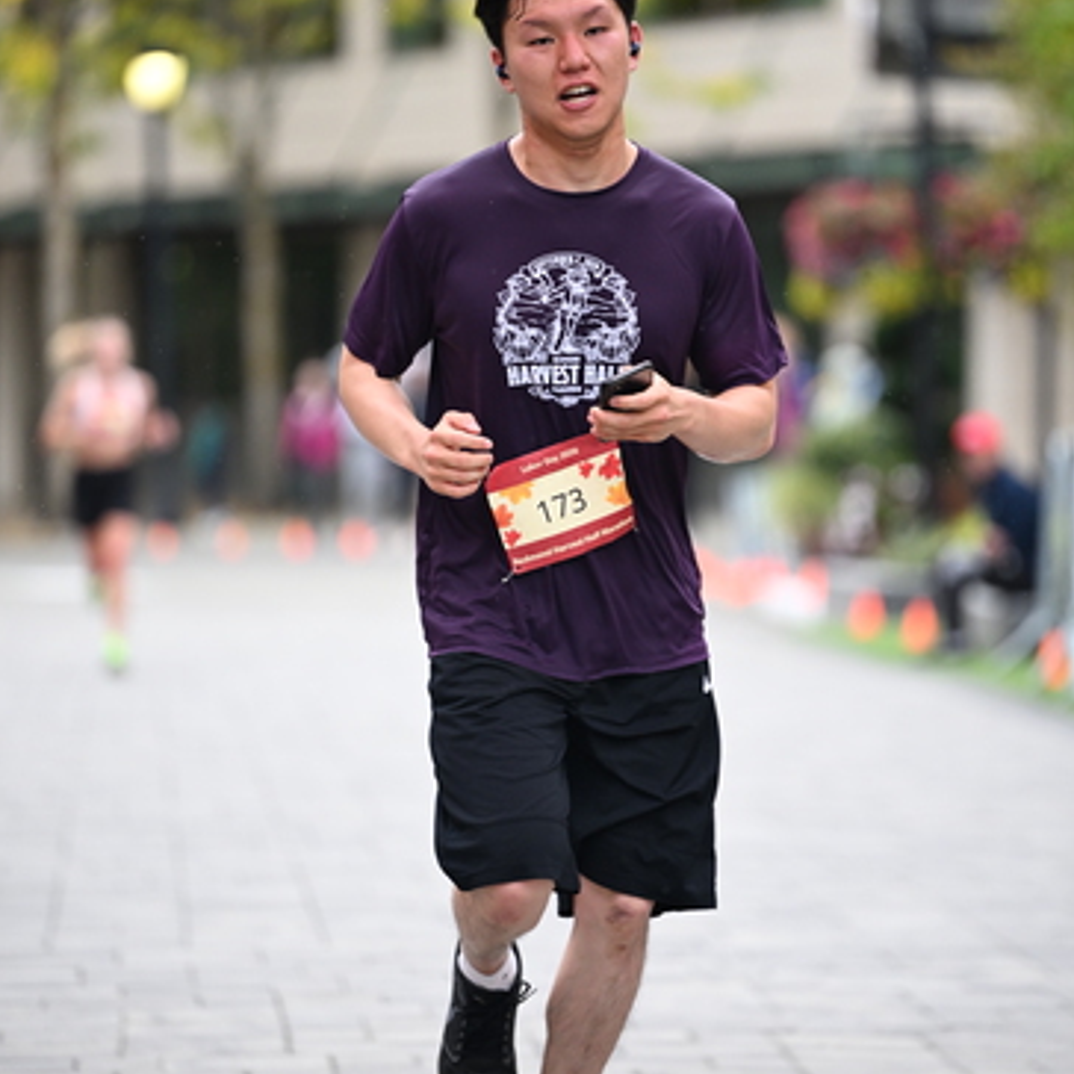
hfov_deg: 7.6
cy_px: 487
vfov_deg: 7.6
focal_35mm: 231
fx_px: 8109
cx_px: 536
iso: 1250
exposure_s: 1/1600
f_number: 2.8
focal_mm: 180
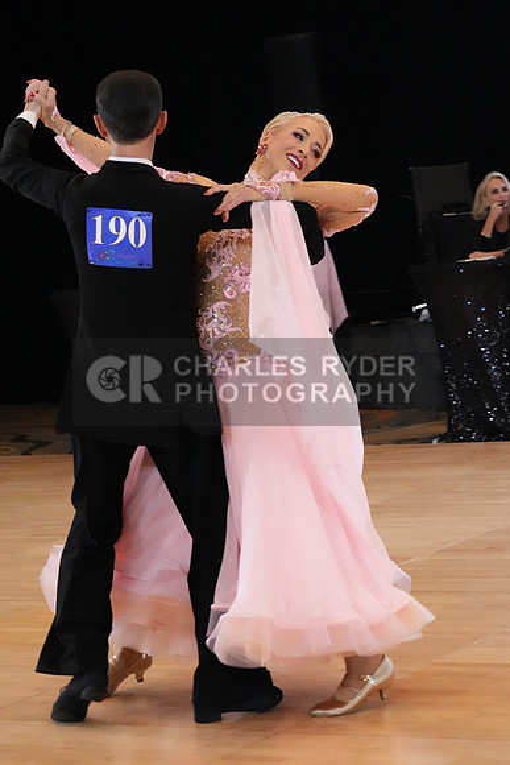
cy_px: 382
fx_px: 2251
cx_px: 255
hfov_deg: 12.9
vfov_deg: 19.3
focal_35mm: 106
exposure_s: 1/320
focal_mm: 71
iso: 10000
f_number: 6.3
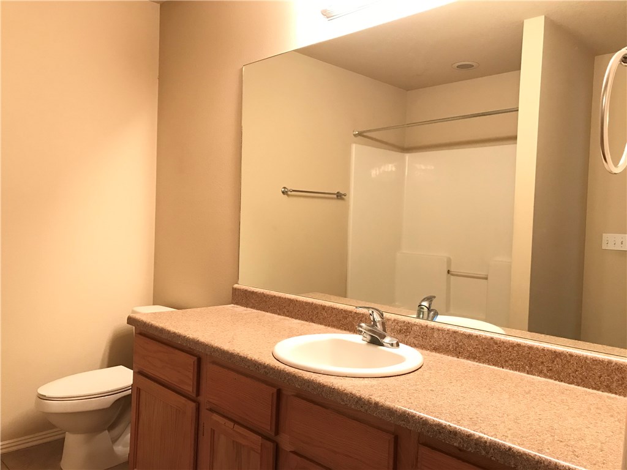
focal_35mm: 28
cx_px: 314
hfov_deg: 63.4
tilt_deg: -1.5
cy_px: 235
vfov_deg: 49.7
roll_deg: -2.2
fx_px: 507
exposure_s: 1/15
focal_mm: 3.99
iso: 64
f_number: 1.8
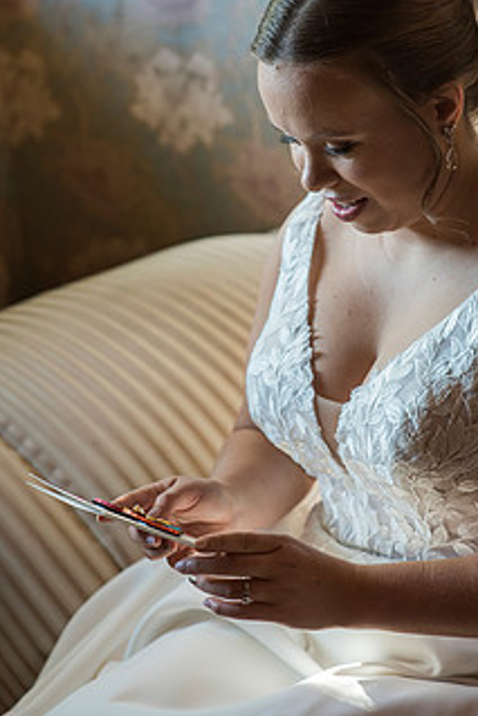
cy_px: 301
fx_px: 2387
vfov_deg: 17.0
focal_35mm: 120
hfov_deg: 11.4
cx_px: 285
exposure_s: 1/200
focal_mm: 85
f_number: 3.5
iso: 800
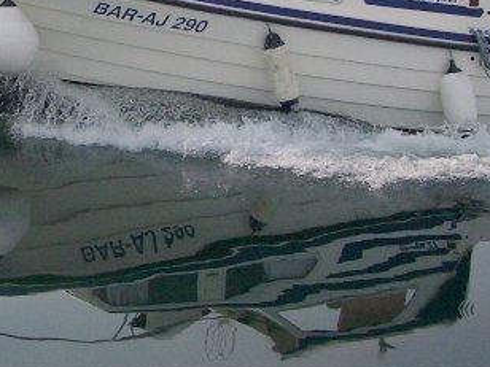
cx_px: 73
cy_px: -37
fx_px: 1288
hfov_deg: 21.2
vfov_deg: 15.8
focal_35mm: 91
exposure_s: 1/1250
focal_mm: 5.8
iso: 50
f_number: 4.3
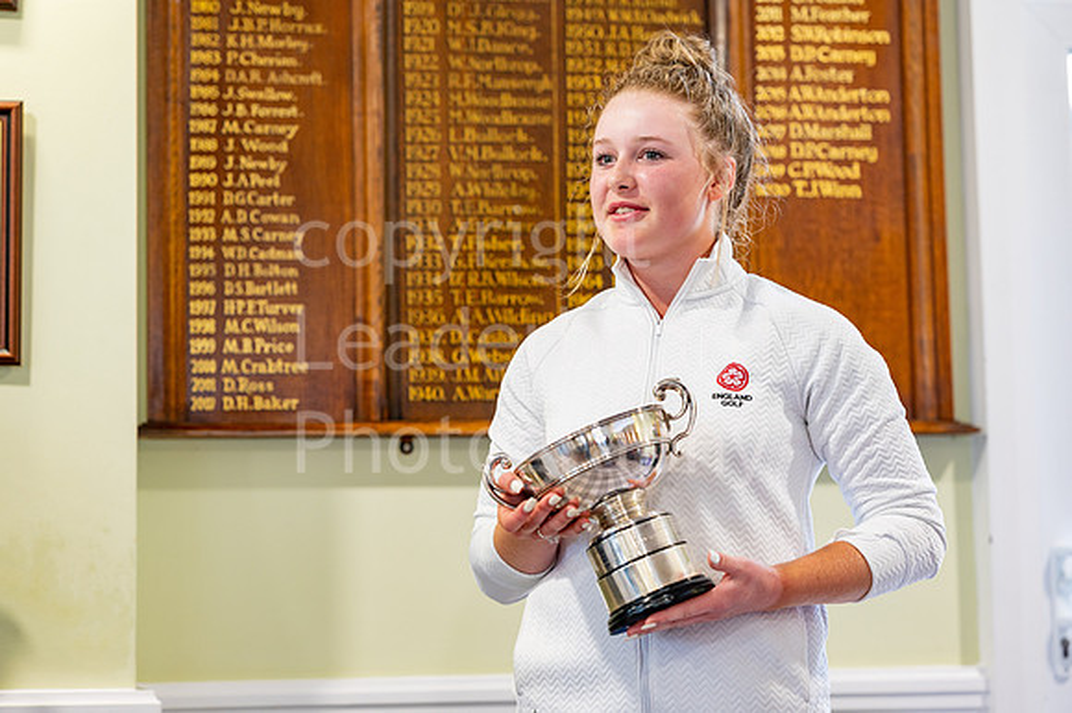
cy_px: 356
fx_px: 2530
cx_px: 536
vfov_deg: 16.1
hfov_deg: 23.9
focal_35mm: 85
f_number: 3.2
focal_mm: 85
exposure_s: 1/80
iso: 500
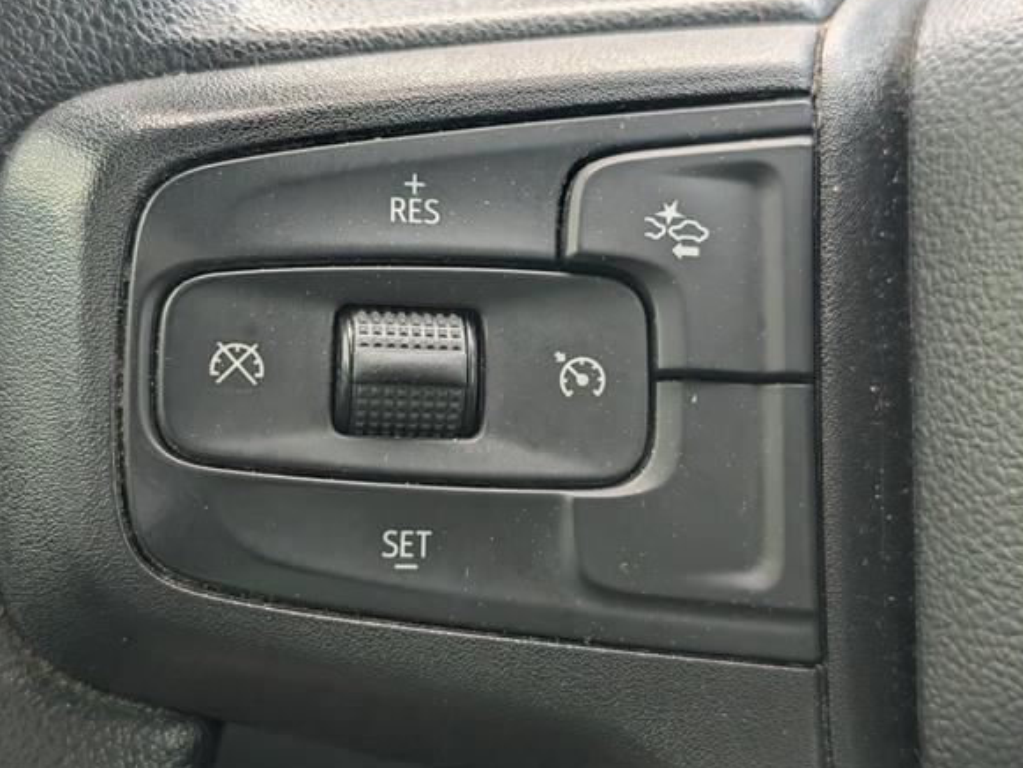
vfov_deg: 27.0
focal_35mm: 54
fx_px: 1596
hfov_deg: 35.5
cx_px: 475
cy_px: 354
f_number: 1.68
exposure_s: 1/204
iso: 437
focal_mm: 6.9
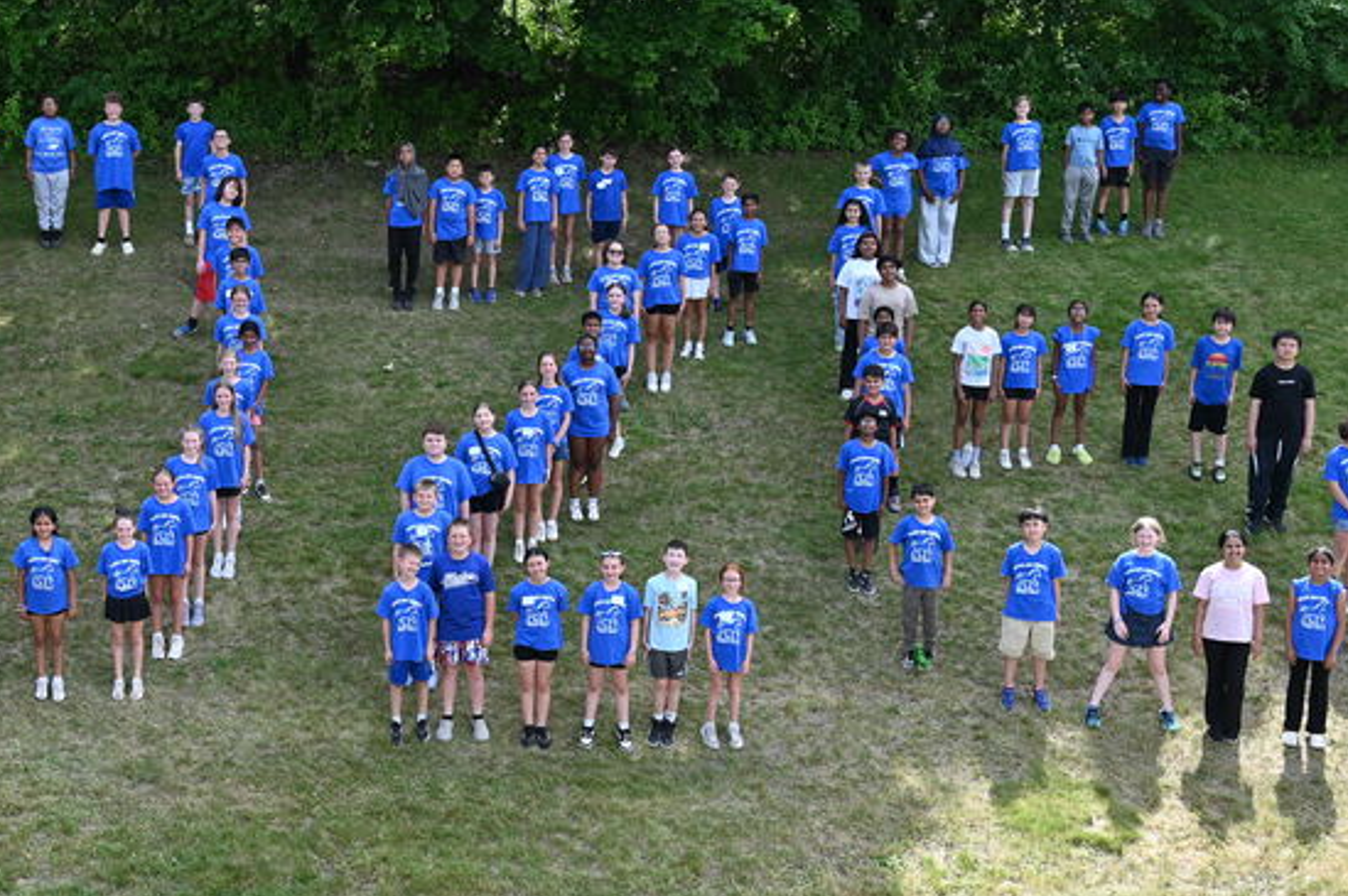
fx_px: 2095
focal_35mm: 56
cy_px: 436
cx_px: 373
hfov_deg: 35.1
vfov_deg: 24.1
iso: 140
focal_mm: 30
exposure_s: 1/250
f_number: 5.6
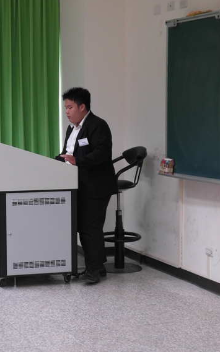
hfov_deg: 13.9
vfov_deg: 22.1
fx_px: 902
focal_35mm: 94
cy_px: 200
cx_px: 62
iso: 200
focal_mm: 15.6
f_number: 2.4
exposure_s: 1/45
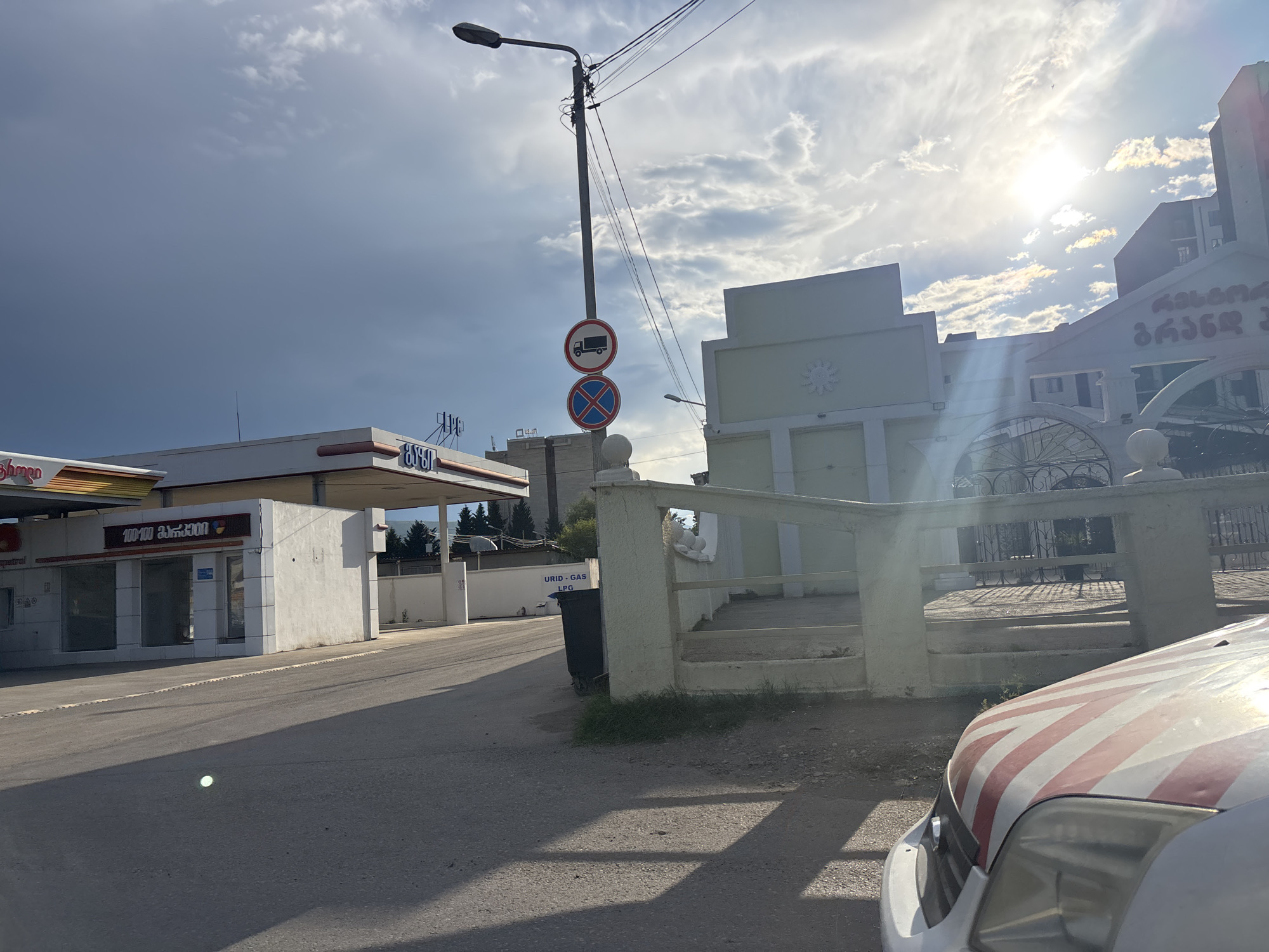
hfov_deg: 67.3
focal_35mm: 26
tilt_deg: +4.6
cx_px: 634
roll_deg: -1.1
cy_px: 476
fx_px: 953
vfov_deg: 53.1
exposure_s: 1/7194
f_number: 1.6
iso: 50
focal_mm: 5.96
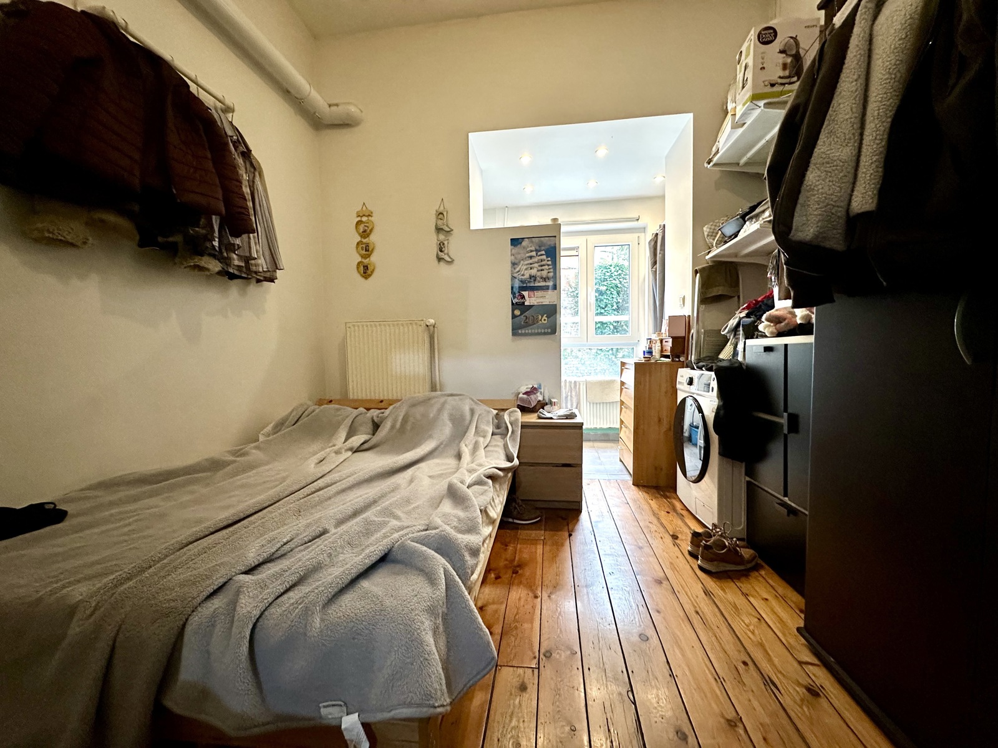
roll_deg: +1.2
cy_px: 374
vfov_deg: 85.7
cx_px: 499
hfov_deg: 102.1
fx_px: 404
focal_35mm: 14
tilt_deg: -1.5
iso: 400
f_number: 2.2
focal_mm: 2.22
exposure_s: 1/50
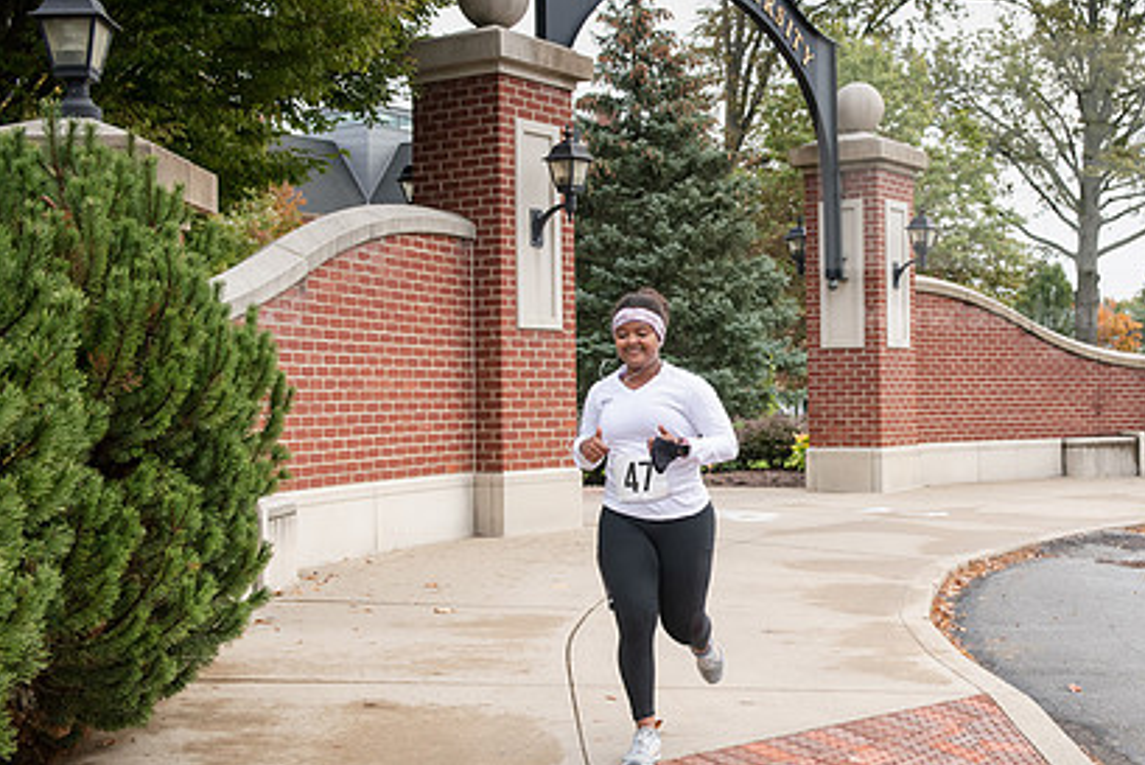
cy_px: 374
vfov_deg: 26.5
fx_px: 1623
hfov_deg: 38.6
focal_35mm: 51
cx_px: 733
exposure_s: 1/400
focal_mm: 36
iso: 500
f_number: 5.6
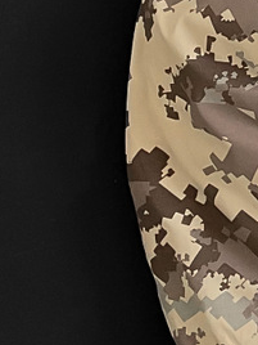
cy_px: -90
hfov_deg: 7.9
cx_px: 648
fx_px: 1719
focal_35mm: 173
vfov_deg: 11.2
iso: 50
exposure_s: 1/120
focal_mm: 3
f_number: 1.8
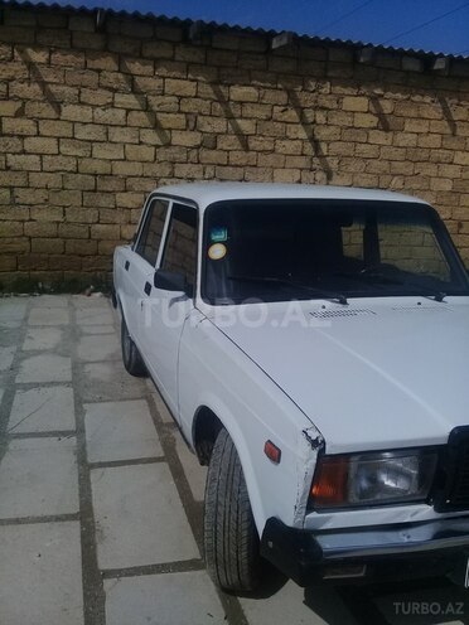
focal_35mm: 31
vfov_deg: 58.4
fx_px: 560
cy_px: 312
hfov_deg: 45.4
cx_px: 234
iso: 50
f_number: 2.2
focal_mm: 3.3
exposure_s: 1/6711
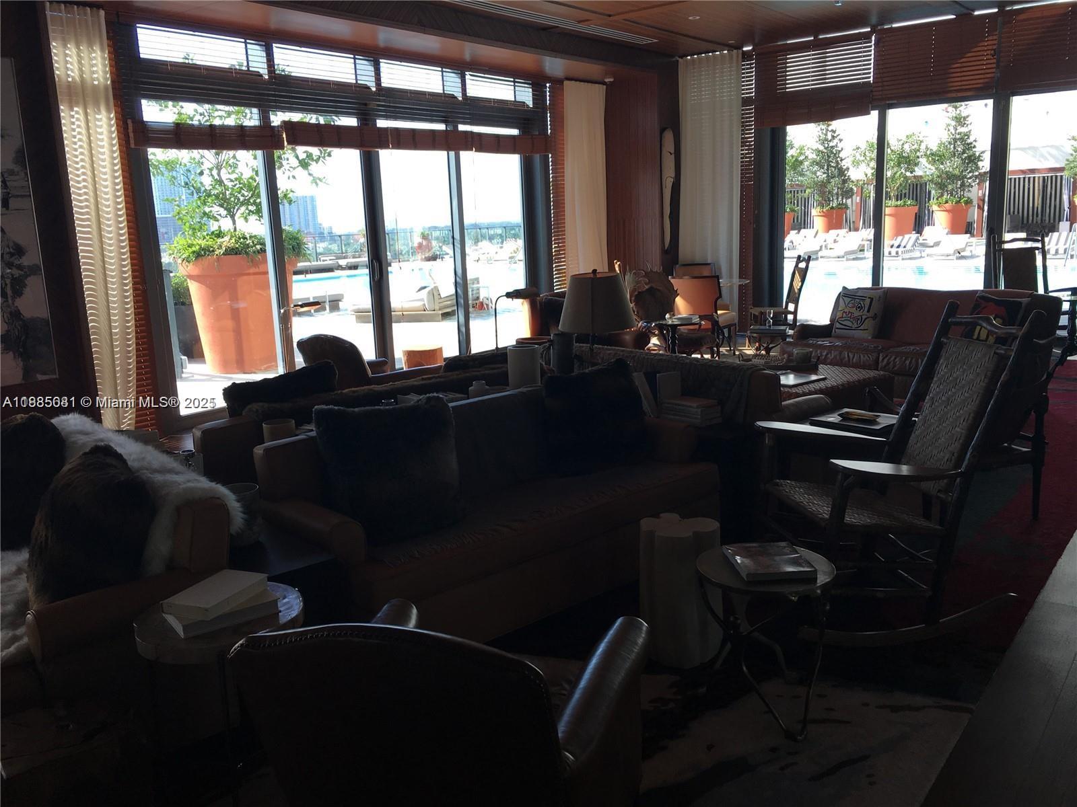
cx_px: 538
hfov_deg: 61.7
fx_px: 902
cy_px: 404
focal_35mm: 29
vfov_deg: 48.2
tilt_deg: -11.8
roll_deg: +1.8
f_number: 2.2
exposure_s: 1/178
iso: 25
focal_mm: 4.15
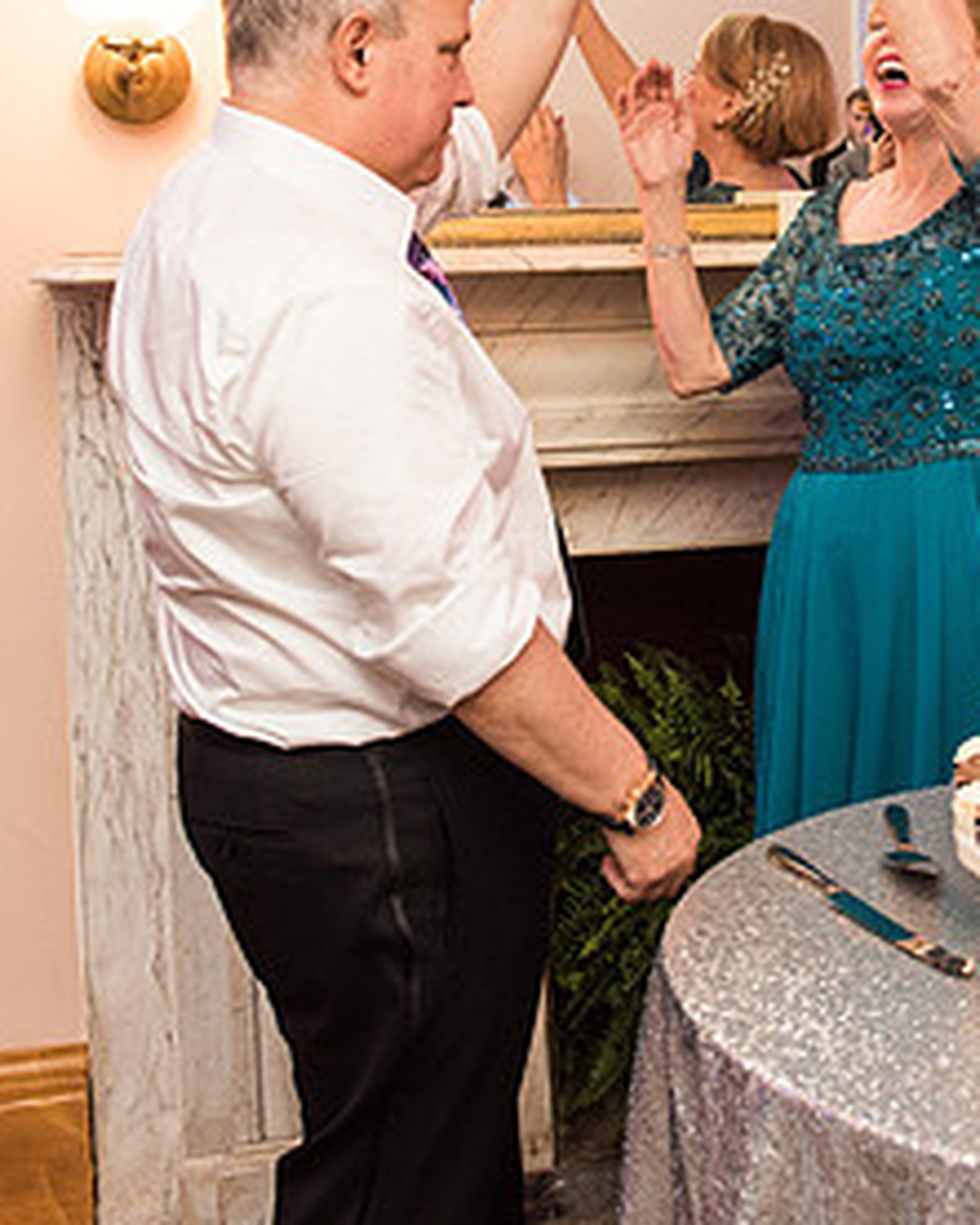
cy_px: 284
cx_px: 779
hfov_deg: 27.1
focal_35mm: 55
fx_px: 1993
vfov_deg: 33.4
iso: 640
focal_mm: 24
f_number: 3.2
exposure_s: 1/100
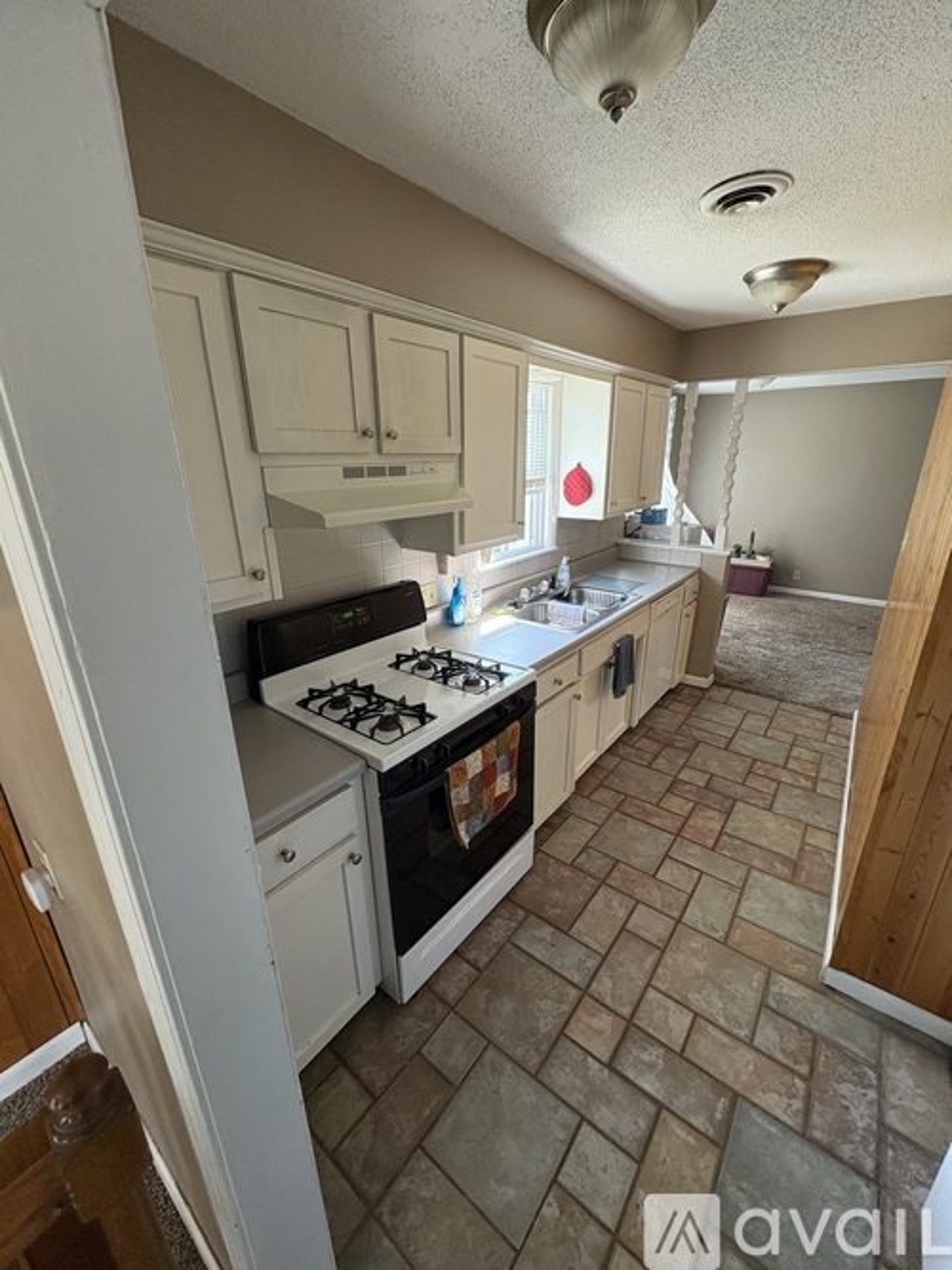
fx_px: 514
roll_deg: +0.2
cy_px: 635
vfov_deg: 102.1
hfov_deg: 85.7
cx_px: 476
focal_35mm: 14
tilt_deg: -17.2
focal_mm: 2.22
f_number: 2.2
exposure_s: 1/60
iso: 250
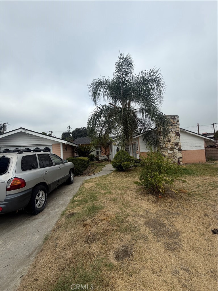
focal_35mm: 14
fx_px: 118
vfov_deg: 102.1
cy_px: 146
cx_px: 109
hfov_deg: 85.7
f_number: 2.2
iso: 32
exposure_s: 1/770
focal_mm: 2.22
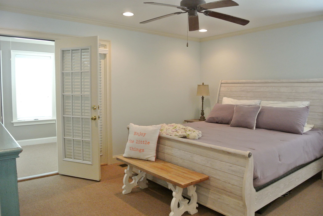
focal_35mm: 27
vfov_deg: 48.0
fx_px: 243
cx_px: 162
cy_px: 108
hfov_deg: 67.3
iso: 640
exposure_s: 1/60
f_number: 3.5
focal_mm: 10
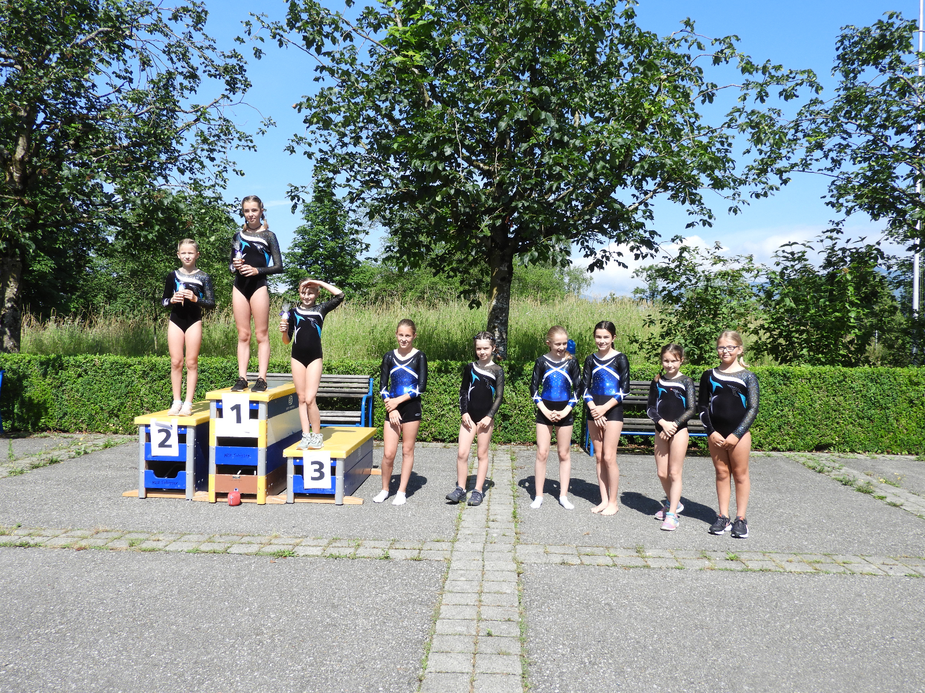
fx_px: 802
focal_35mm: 30
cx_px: 462
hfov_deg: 60.0
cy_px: 346
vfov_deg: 46.8
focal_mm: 5.4
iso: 100
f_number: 3.5
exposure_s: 1/800
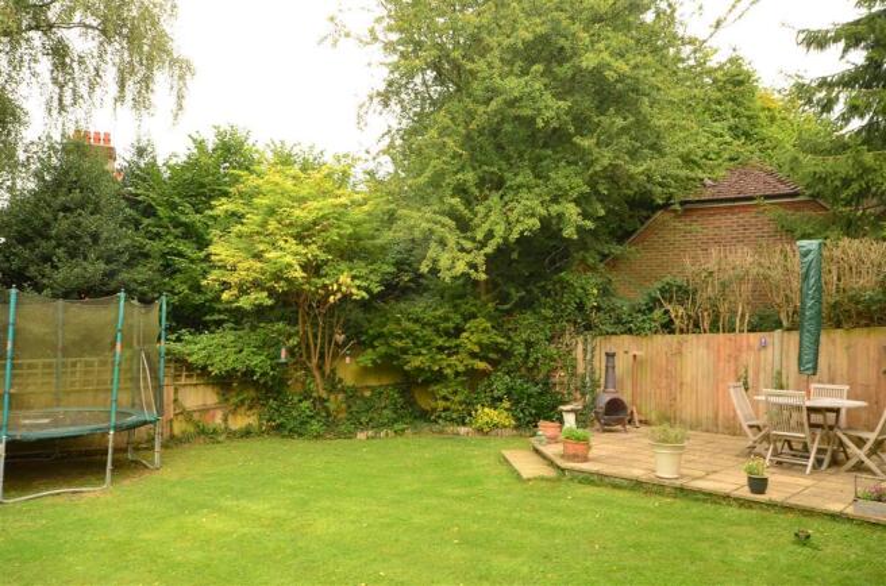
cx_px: 443
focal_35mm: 30
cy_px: 293
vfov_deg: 43.4
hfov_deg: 62.0
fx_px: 737
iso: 200
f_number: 14
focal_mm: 20
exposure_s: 1/10
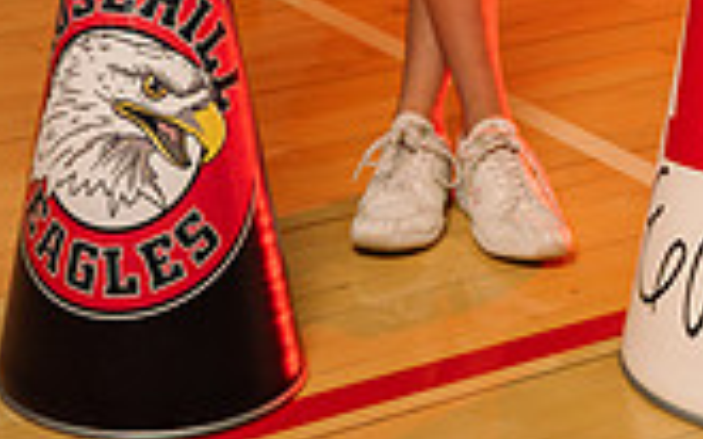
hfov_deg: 18.3
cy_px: -456
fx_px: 2183
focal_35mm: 114
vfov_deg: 10.5
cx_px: 371
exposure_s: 1/250
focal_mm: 41
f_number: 6.3
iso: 250
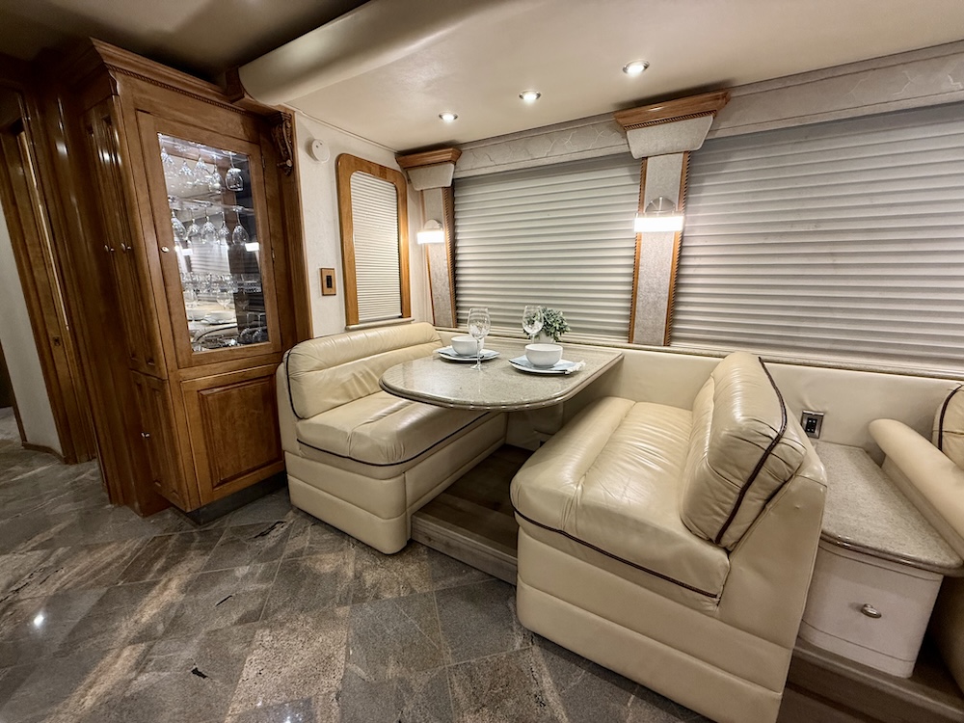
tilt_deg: -12.3
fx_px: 390
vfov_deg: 85.7
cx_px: 482
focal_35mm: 14
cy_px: 362
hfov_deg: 102.1
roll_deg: +0.0
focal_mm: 2.22
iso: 200
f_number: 2.2
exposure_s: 1/60
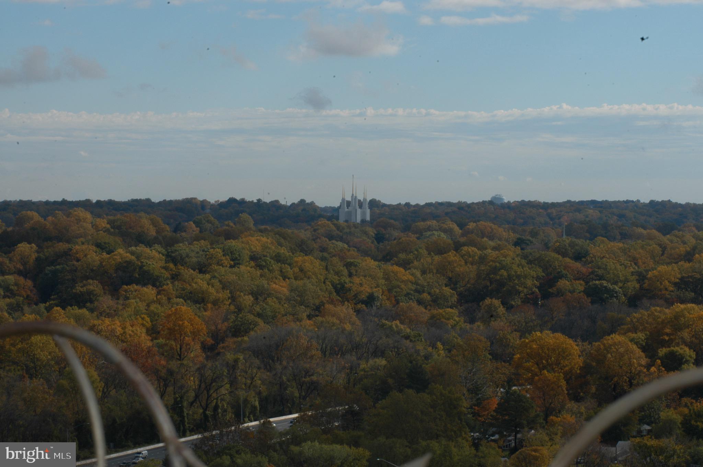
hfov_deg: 17.1
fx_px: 2341
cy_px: 234
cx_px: 352
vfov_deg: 11.4
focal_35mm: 120
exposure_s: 1/125
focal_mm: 80
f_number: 20
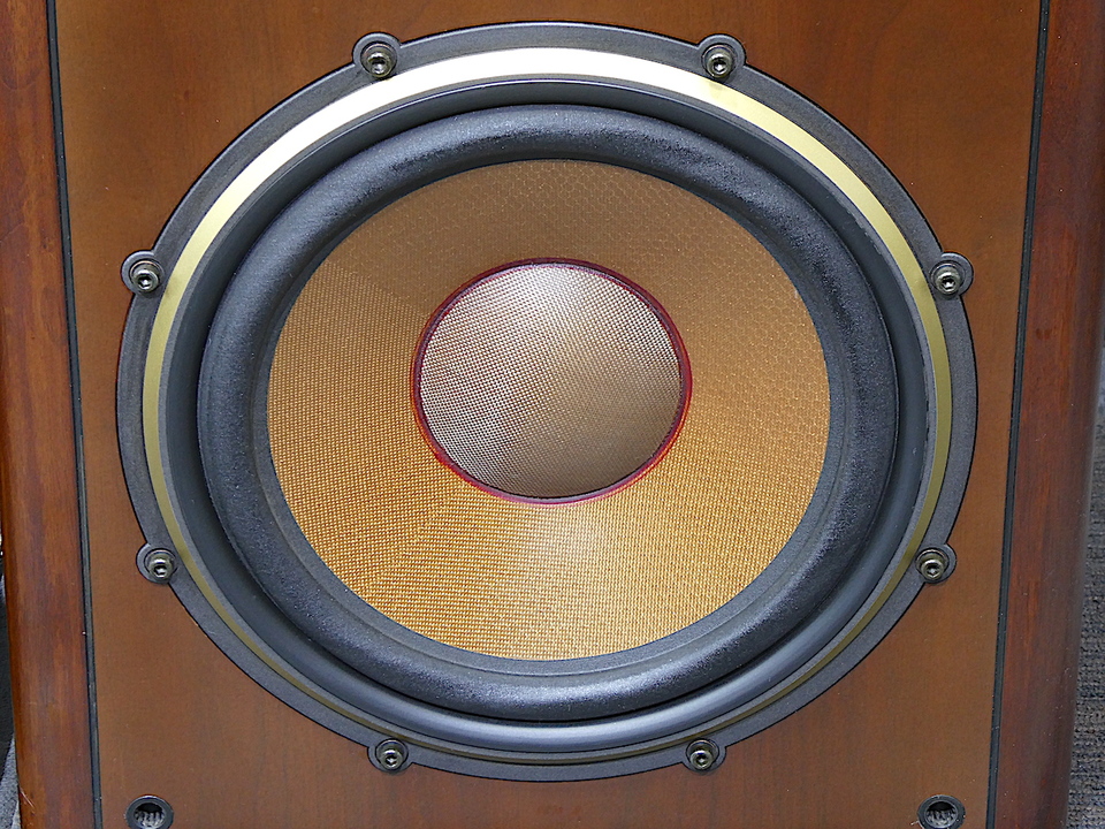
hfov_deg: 17.1
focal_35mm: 115
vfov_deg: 12.9
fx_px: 3671
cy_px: 414
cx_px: 552
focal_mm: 20.6
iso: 200
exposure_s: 1/1.6
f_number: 5.1
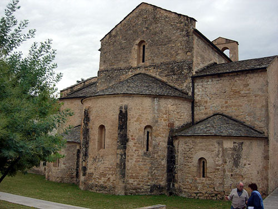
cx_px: 139
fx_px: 289
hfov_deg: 51.4
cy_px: 104
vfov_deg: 39.7
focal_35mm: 36
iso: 50
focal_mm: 7.5
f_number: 3
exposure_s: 1/73.9
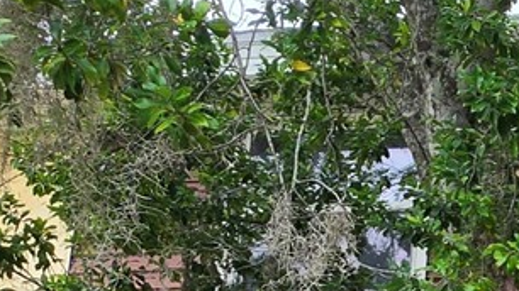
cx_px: 897
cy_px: 458
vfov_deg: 14.9
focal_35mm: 74
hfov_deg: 21.0
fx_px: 1018
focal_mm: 2.2
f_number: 1.9
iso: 32
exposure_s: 1/385
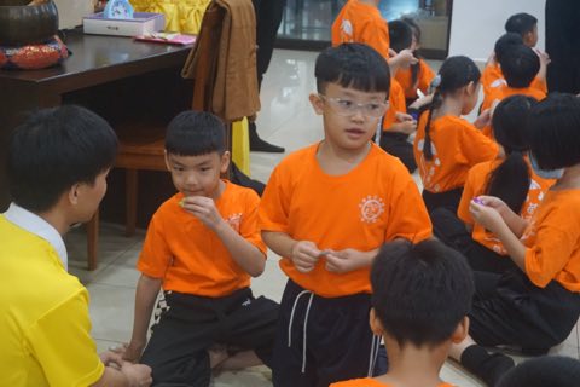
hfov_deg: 34.2
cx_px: 290
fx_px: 942
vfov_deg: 23.2
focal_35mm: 58
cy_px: 194
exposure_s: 1/80
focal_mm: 39
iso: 3200
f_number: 5.6
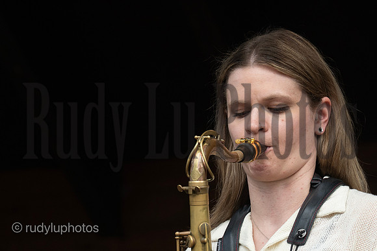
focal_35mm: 300
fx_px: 3142
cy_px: 126
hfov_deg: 6.9
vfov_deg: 4.6
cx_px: 188
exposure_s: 1/500
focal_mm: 200
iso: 1600
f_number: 8
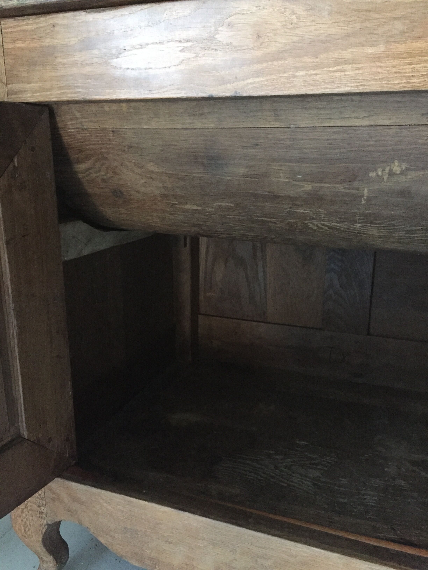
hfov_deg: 48.2
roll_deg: +0.4
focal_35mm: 29
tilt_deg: -13.9
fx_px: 478
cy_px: 285
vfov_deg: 61.7
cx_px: 214
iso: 400
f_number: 2.2
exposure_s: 1/17
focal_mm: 4.15
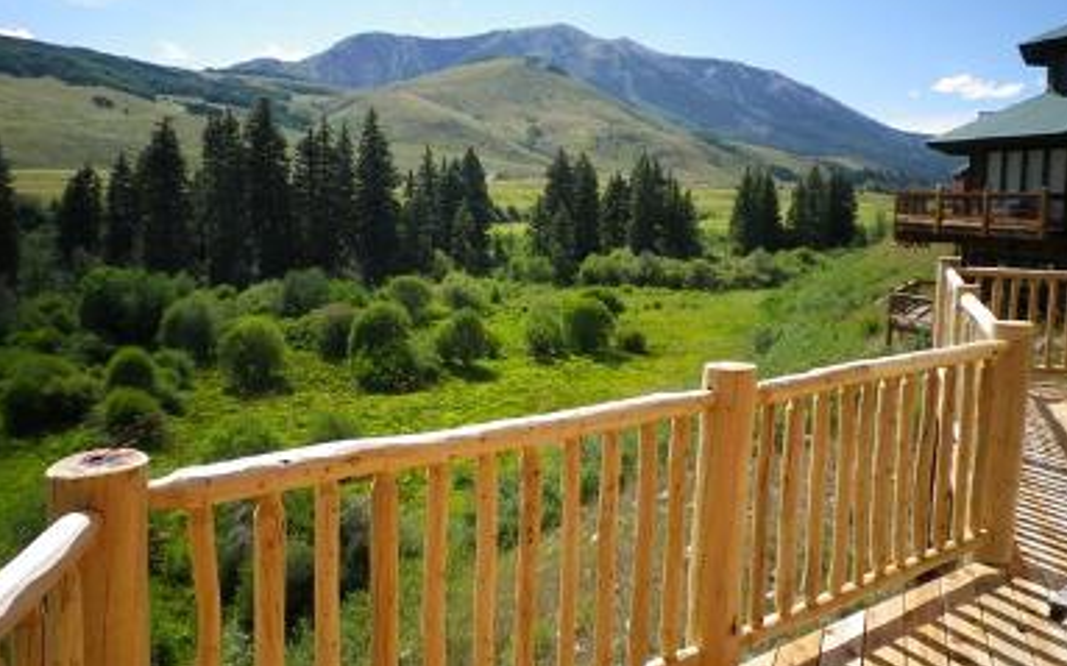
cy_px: 295
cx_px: 529
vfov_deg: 40.5
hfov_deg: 61.3
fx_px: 901
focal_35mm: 31
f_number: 3.5
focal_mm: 5.05
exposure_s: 1/500
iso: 80
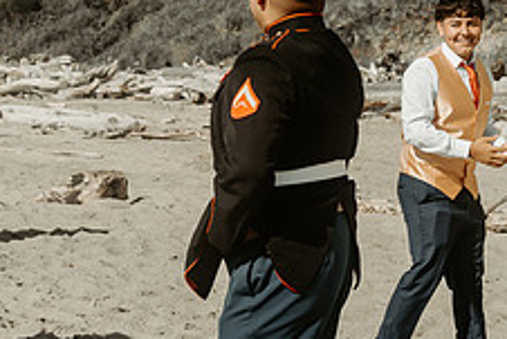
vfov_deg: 14.3
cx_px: 337
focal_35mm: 95
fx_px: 1339
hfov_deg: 21.4
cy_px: 42
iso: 100
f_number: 4
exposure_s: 1/3200
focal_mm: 35
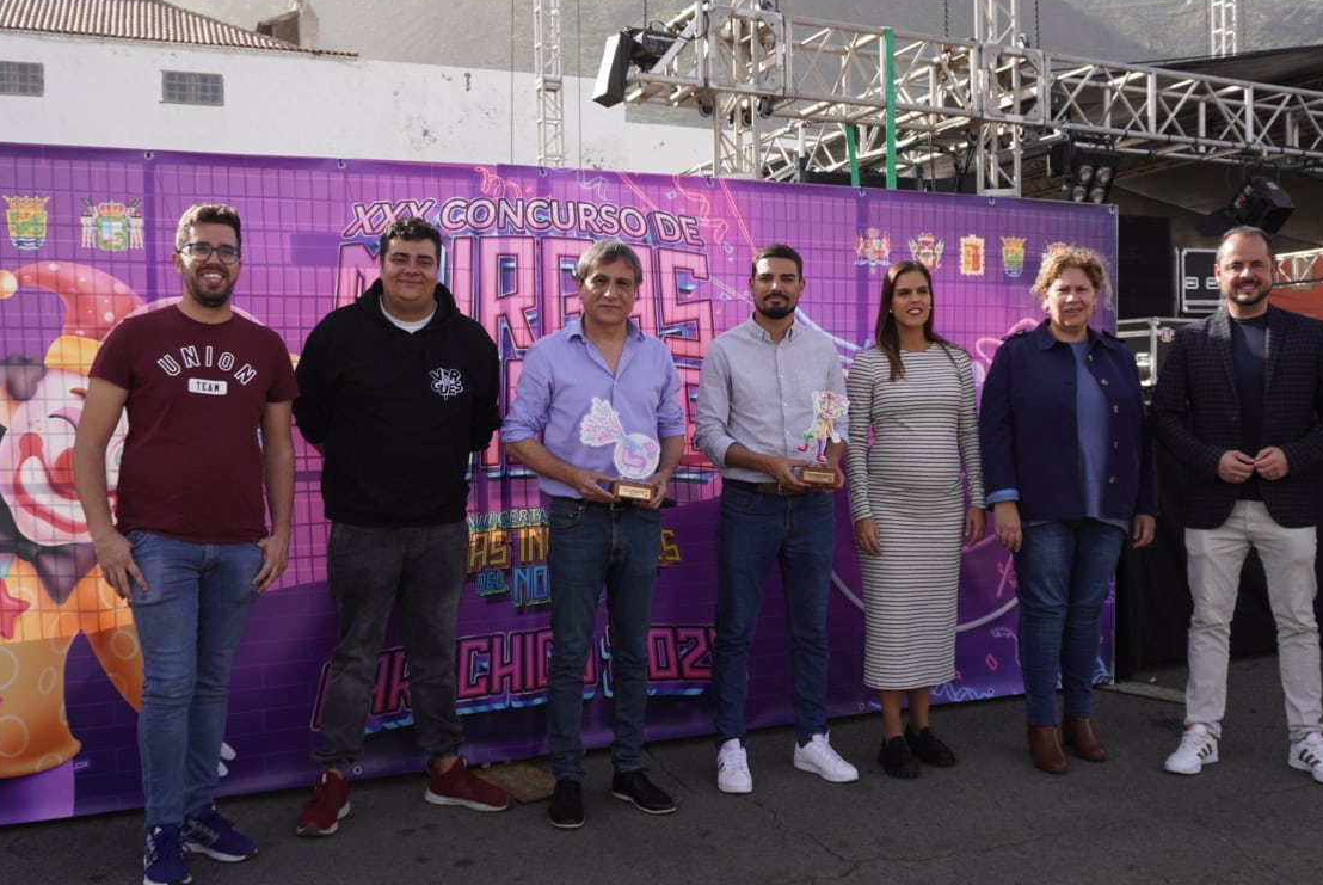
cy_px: 460
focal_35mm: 35
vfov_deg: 37.9
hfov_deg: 54.4
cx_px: 670
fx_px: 1287
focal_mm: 16
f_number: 3.5
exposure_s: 1/1250
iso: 200
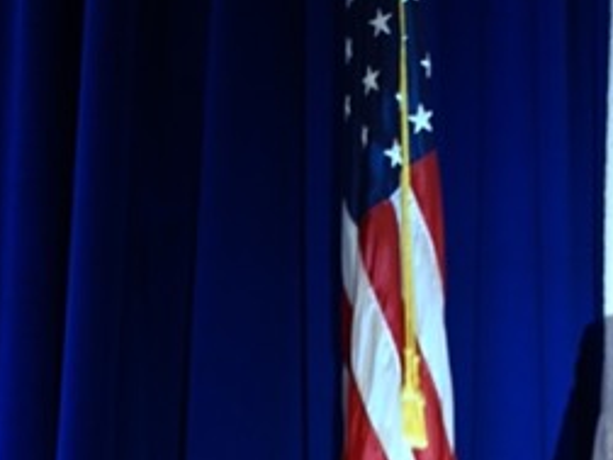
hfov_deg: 3.2
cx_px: 781
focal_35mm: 611
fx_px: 10820
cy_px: 427
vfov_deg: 2.4
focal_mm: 200
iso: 1600
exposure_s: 1/100
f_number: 2.8
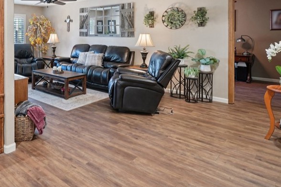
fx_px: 203
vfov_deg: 47.0
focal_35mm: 26
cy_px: 39
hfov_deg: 63.2
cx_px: 54
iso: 400
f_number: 8
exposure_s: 1/4
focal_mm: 15
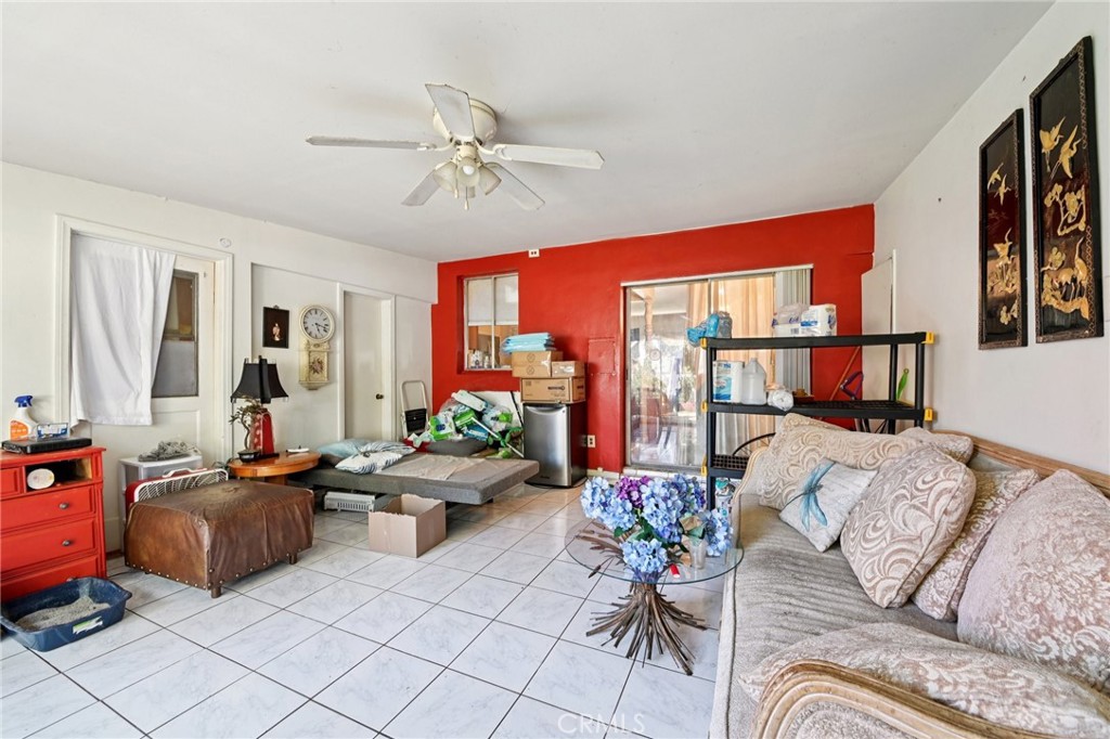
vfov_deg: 85.4
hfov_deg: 108.3
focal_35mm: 13
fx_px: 401
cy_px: 370
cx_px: 555
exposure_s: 1/6
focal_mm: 13
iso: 400
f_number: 8
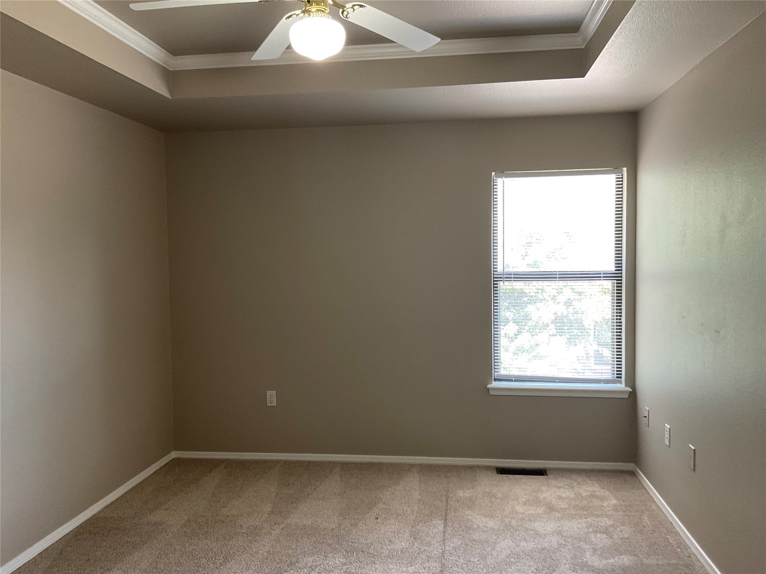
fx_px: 642
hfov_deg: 61.7
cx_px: 383
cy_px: 287
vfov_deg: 48.2
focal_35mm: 29
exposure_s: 1/60
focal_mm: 3
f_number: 1.8
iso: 100
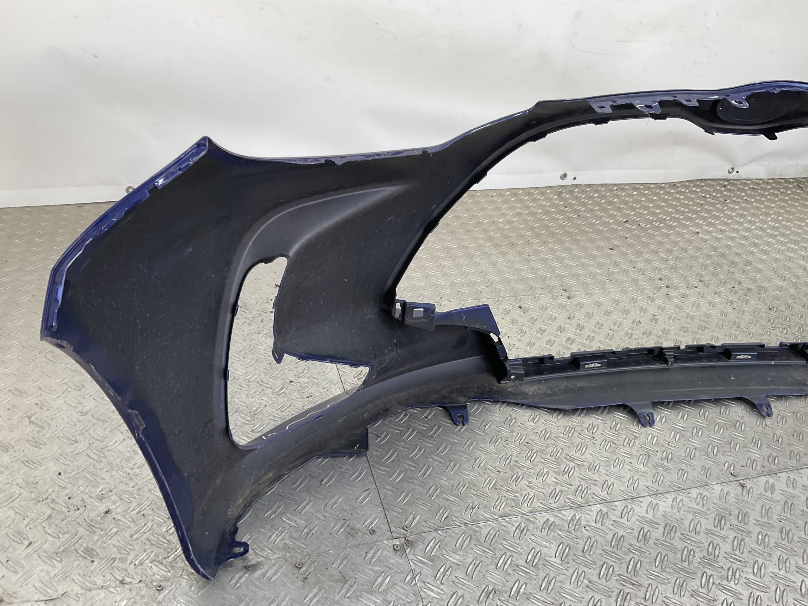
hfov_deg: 58.3
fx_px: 724
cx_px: 422
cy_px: 316
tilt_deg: -30.8
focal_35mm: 31
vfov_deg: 45.4
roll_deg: -7.5
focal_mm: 3
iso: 20
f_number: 1.8
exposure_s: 1/100
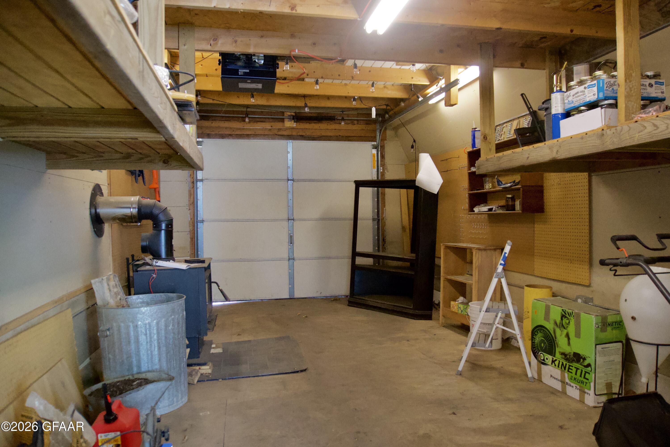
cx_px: 335
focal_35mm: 24
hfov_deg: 73.7
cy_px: 224
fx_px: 447
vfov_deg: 53.1
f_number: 3.5
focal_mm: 16
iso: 6400
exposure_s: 1/160
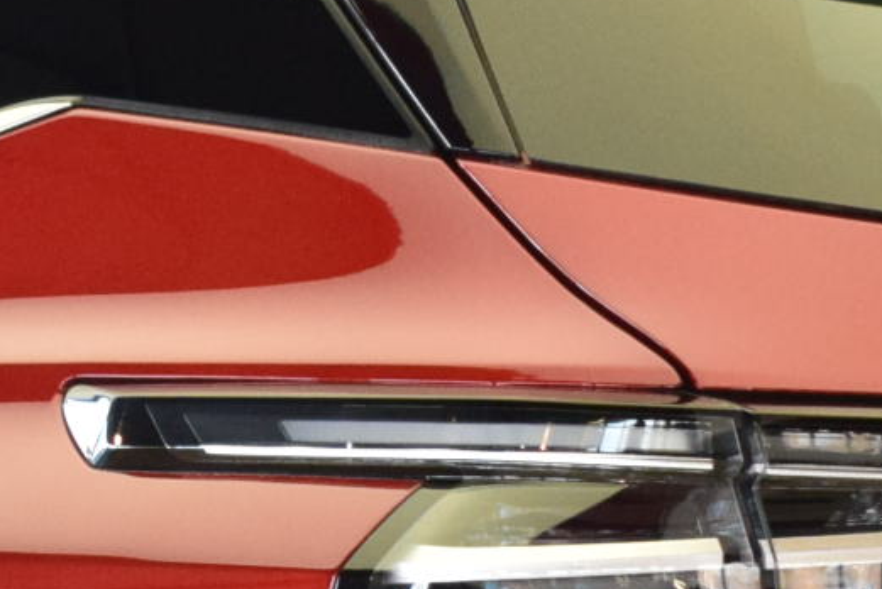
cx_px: 298
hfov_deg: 7.0
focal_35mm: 293
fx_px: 7182
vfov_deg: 4.6
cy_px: 1098
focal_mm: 34
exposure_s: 1/200
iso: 1600
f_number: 4.5
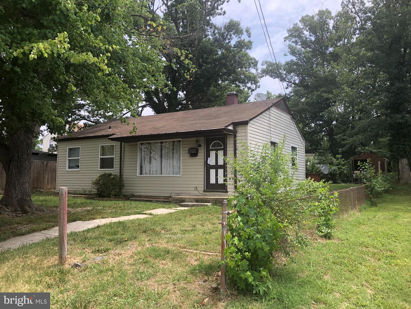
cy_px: 154
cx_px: 206
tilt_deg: +4.9
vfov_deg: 49.7
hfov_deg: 63.4
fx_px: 332
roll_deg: -0.1
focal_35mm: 28
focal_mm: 3.99
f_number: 1.8
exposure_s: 1/714
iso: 20
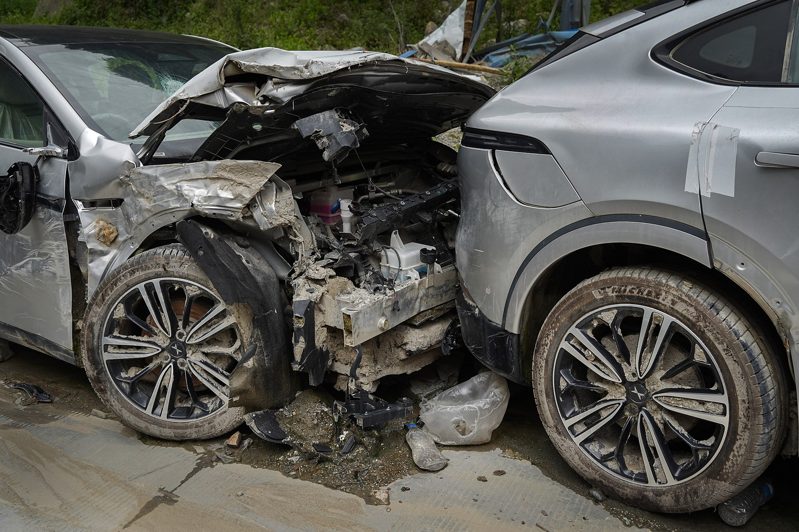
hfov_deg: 54.4
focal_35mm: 35
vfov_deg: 37.8
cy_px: 266
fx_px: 777
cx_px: 400
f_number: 5
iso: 250
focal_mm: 35
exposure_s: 1/640
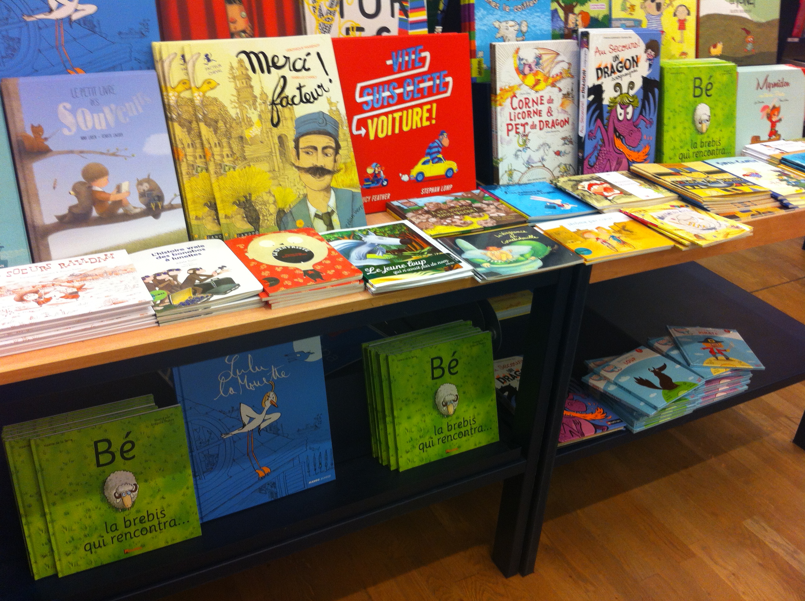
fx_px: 813
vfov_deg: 40.6
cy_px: 300
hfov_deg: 52.7
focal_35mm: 35
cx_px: 402
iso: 100
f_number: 2.8
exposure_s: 1/15
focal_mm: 3.85
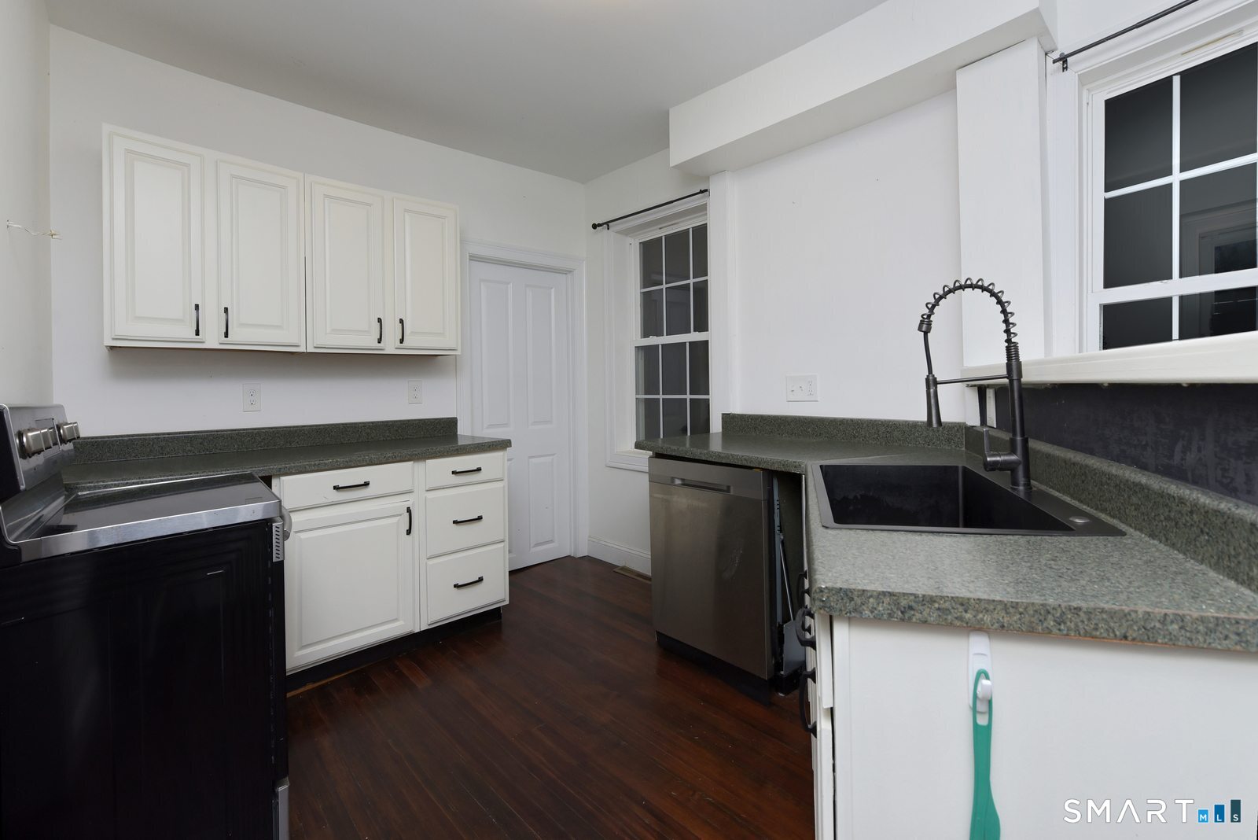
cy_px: 420
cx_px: 629
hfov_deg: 104.2
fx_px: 489
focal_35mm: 14
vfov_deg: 81.3
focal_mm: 14
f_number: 8
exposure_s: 1/125
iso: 400
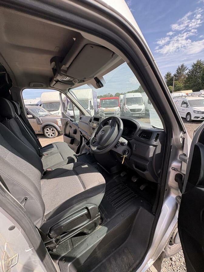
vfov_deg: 102.1
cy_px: 136
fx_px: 110
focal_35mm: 14
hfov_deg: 85.7
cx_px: 102
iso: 40
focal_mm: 2.22
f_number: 2.2
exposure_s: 1/392
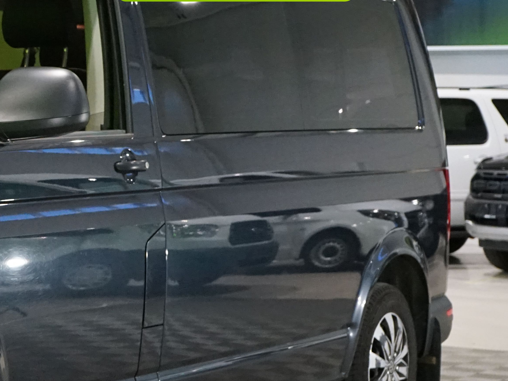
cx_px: -129
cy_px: 225
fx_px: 1790
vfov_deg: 12.1
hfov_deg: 15.5
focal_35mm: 122
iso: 6400
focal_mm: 49
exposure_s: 1/125
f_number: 7.1
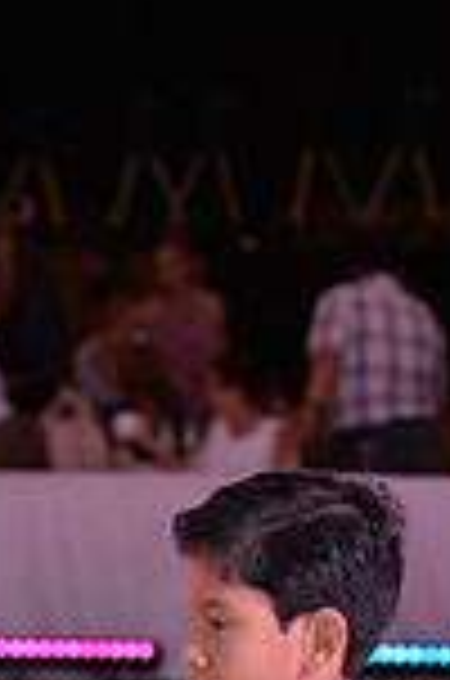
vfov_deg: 5.1
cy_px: 1198
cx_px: -205
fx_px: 7591
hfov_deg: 3.4
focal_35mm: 403
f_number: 5.6
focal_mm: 105
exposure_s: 1/250
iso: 1250
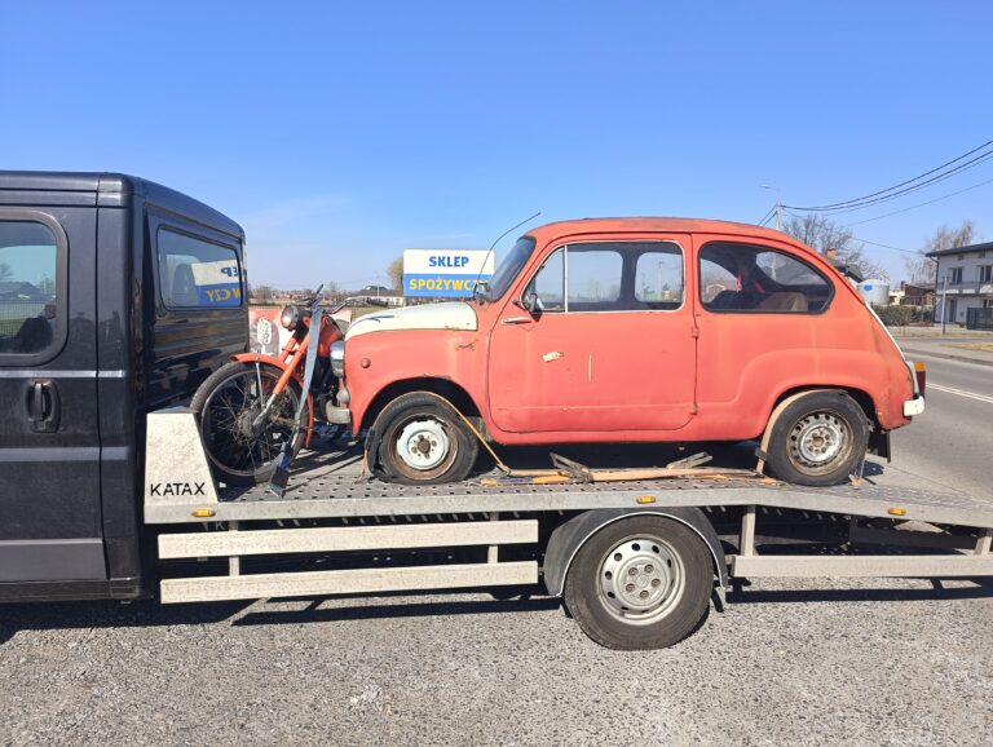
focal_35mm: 23
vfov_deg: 59.0
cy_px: 374
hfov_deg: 73.9
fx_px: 661
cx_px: 496
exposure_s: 1/565
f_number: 1.69
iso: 50
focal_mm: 6.06
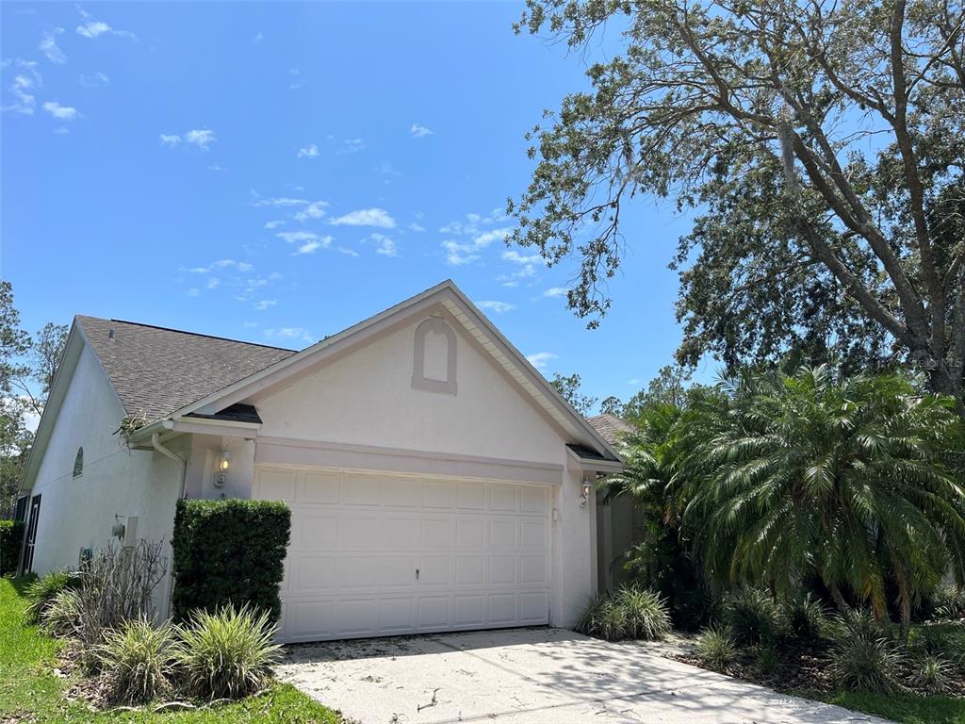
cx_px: 482
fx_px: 725
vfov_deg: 53.1
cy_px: 362
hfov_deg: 67.3
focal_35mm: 26
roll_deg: -0.6
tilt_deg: +12.5
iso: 50
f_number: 1.6
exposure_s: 1/3521
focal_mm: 5.1
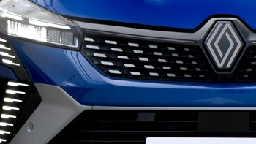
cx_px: 362
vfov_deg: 1.7
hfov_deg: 3.1
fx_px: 4752
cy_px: -19
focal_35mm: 700
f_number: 8
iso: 100
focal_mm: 130
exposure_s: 1/80
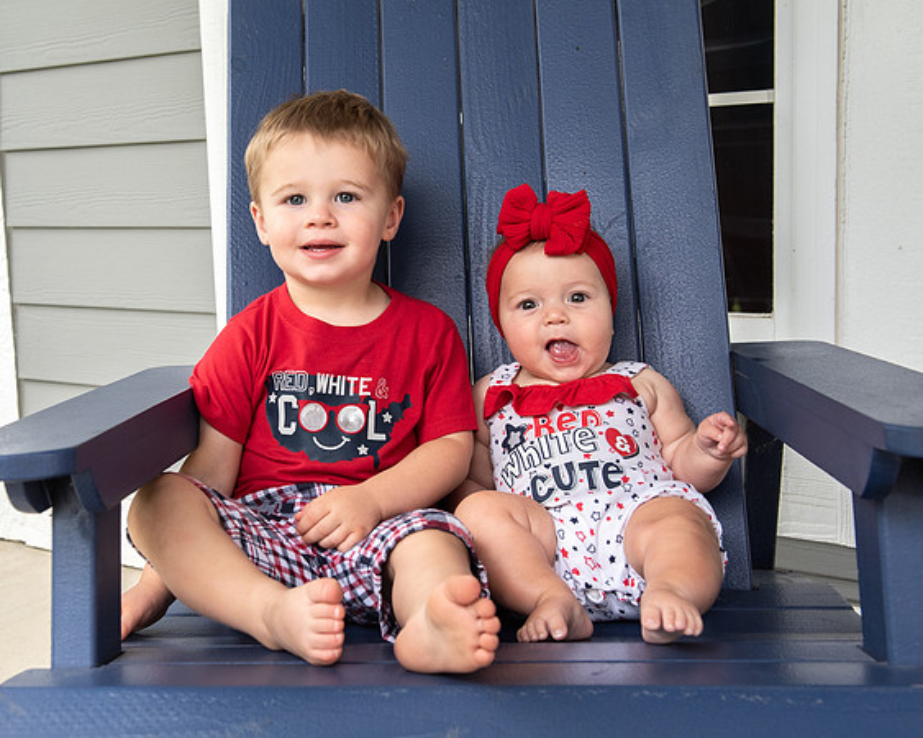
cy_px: 349
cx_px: 271
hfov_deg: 36.2
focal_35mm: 51
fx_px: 1386
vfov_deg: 29.8
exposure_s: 1/100
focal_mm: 36
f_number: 5.6
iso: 400
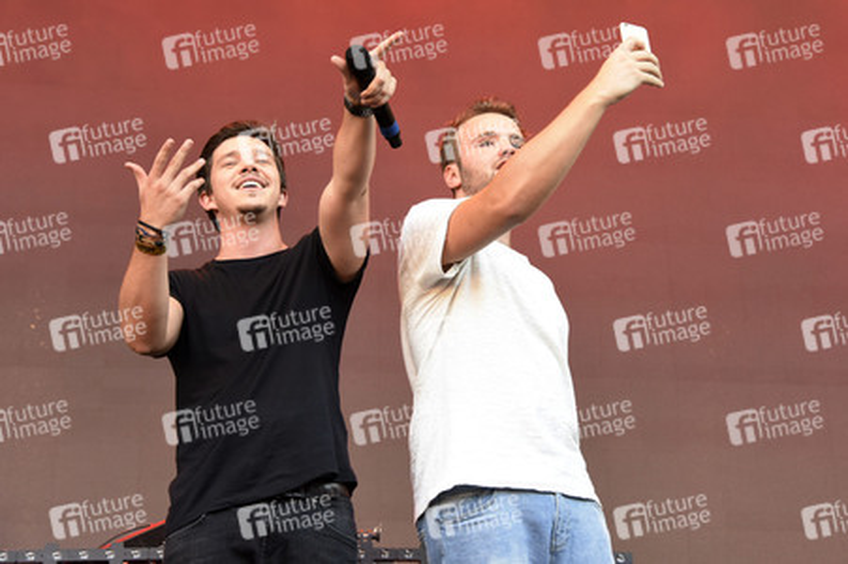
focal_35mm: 82
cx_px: 424
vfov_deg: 16.6
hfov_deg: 24.8
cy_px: 282
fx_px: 1930
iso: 2000
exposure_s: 1/200
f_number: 6.3
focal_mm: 82
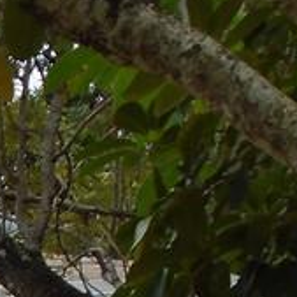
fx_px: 1611
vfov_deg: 9.8
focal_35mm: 166
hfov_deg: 9.3
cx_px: -445
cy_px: 578
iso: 100
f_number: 3.5
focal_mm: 5.5
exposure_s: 1/400
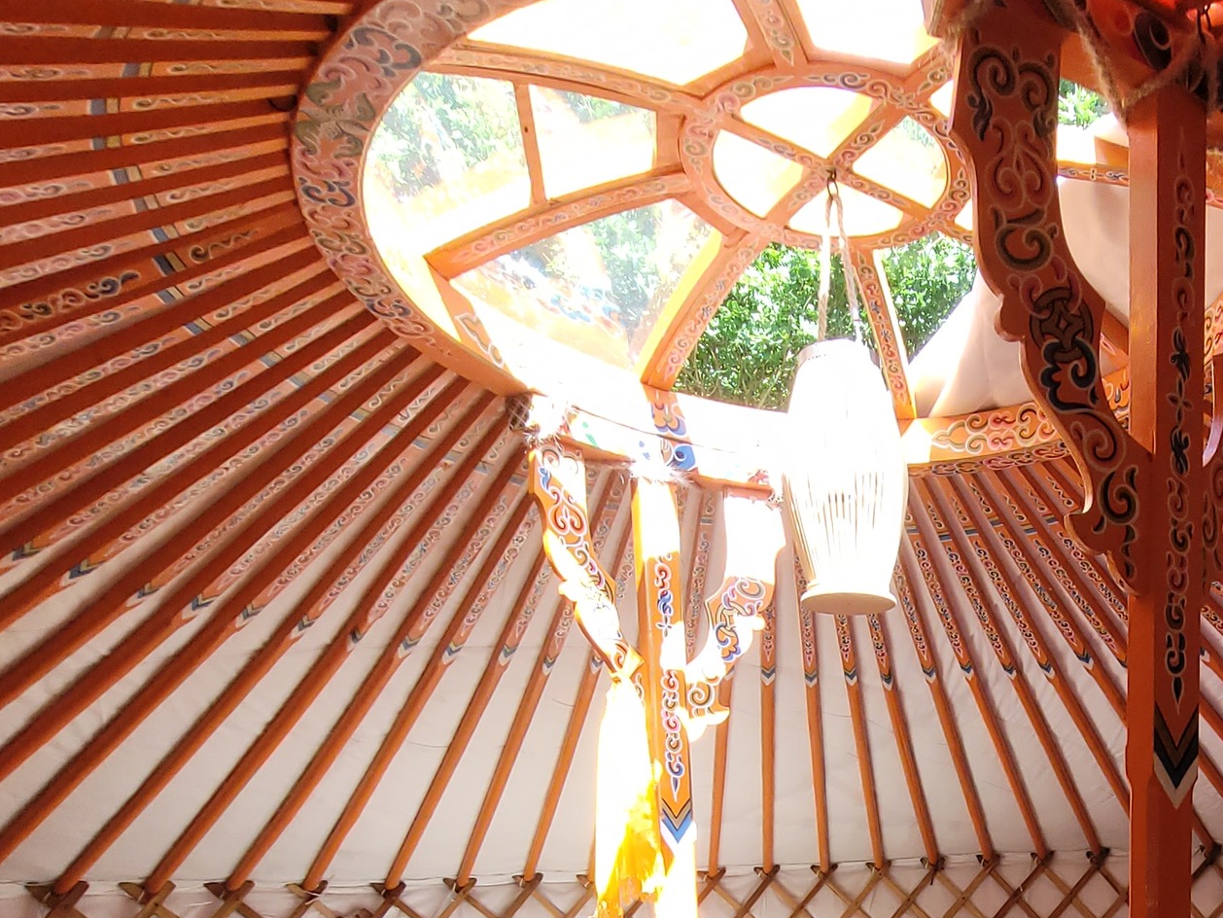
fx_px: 1095
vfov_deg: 37.3
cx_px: 1031
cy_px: 1035
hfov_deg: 53.2
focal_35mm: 31
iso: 64
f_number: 2.2
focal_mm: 1.74
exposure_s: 1/100
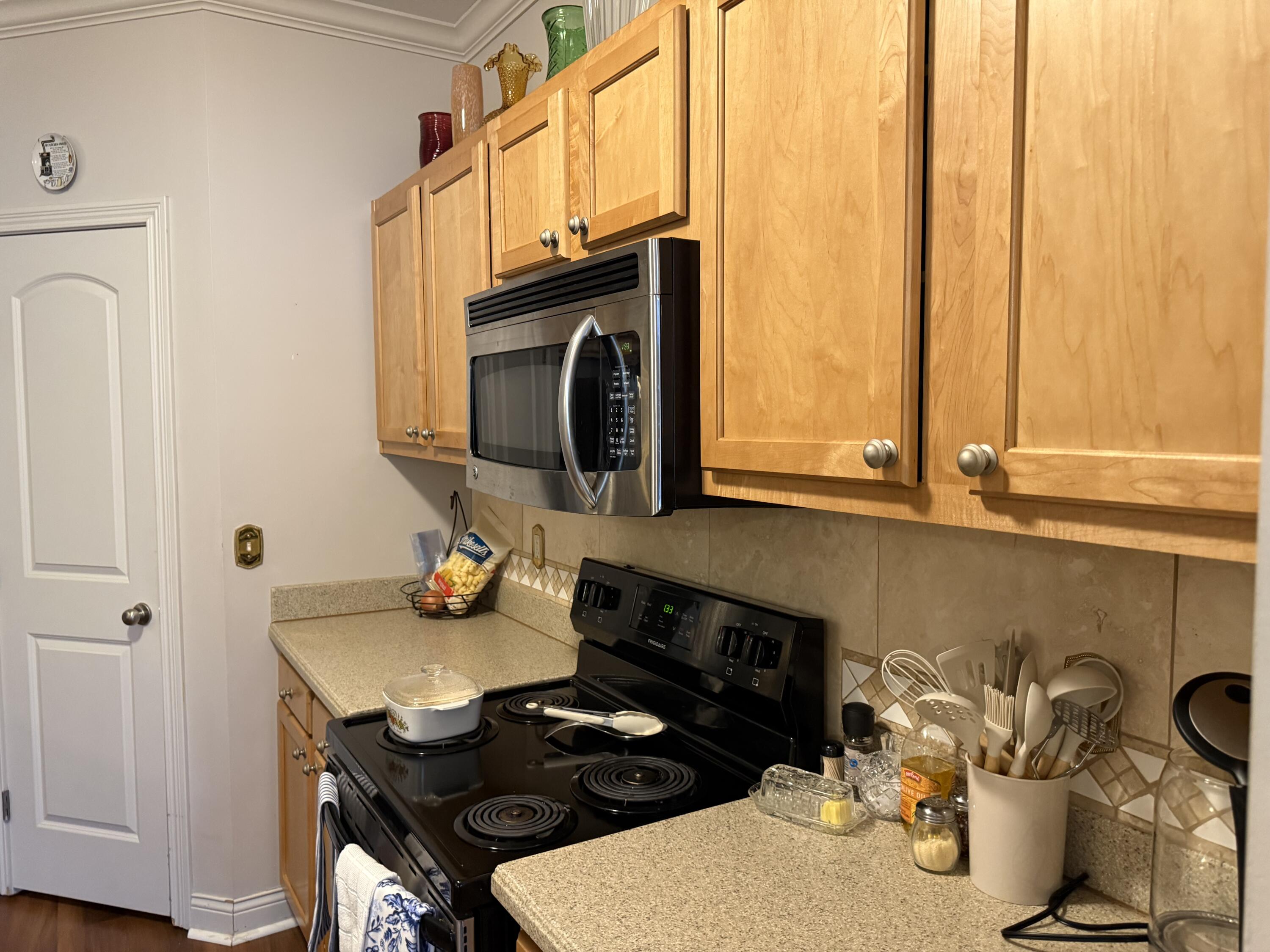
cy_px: 476
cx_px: 635
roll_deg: +0.4
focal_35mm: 24
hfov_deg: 71.6
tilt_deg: -3.9
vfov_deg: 56.8
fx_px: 881
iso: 400
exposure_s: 1/60
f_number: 1.78
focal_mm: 6.76
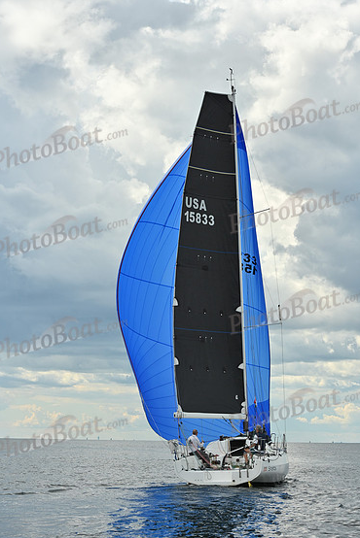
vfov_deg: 22.9
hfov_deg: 15.4
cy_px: 273
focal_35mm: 89
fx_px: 1333
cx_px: 179
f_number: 8
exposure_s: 1/800
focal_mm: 85
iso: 250
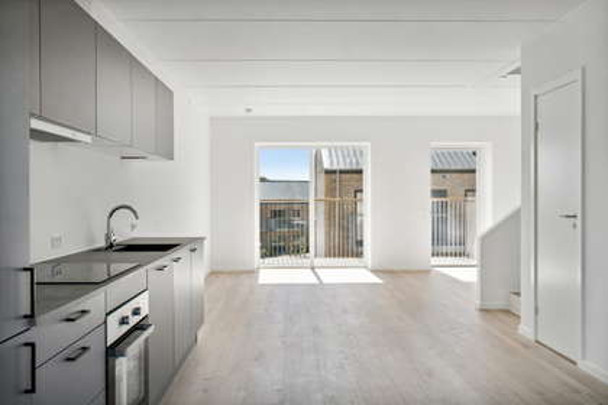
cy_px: 202
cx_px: 304
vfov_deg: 43.6
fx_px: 507
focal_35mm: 30
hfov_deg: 61.9
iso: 200
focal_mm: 20
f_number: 8
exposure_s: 1/160
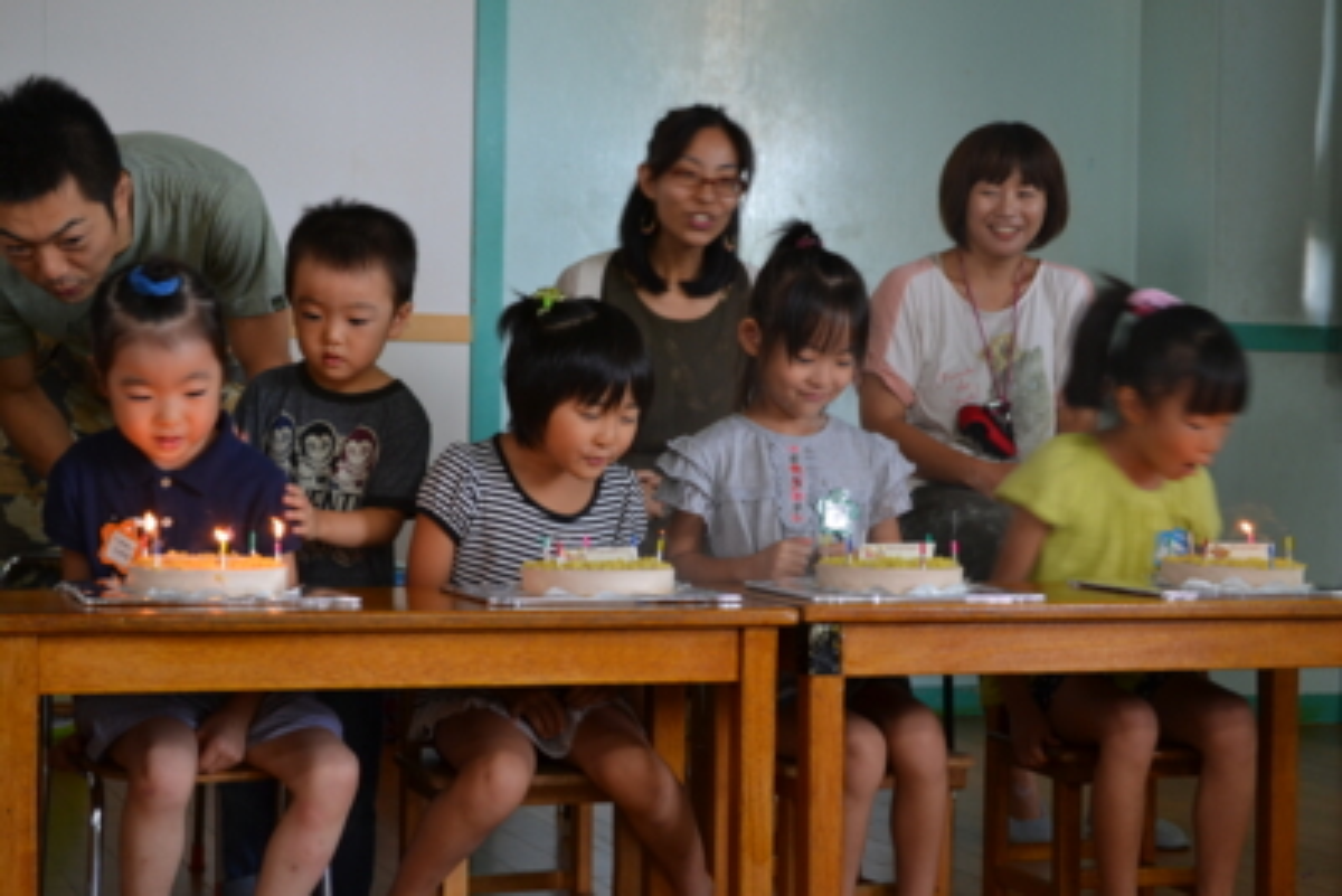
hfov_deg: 29.9
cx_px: 671
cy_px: 448
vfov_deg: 20.2
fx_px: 2517
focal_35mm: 68
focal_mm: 45
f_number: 5.3
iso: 450
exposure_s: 1/15
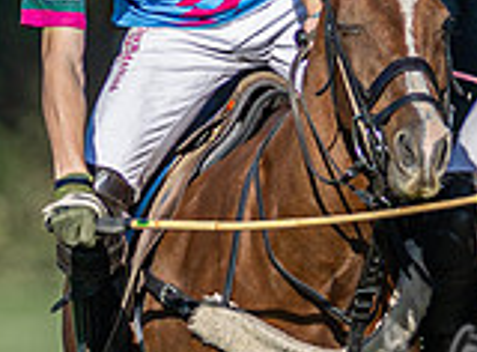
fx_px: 37038
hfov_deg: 0.7
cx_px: -35
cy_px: 69
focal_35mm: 2704
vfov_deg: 0.5
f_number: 3.2
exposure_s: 1/3200
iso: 160
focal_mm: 300
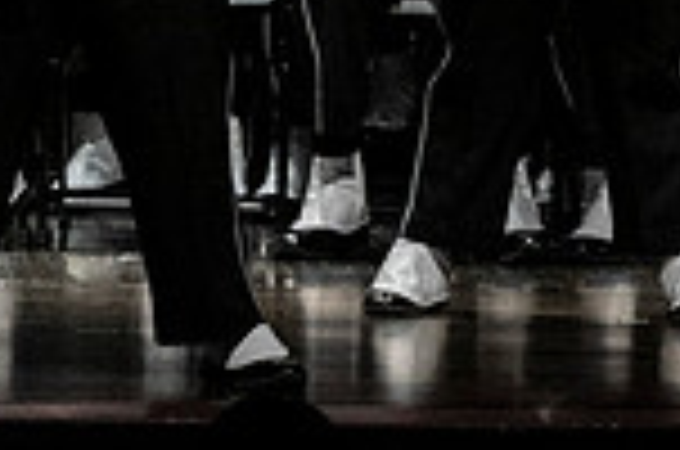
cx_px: -311
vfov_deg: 1.7
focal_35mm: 809
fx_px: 15249
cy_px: -243
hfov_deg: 2.5
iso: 4000
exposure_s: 1/500
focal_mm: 140
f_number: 4
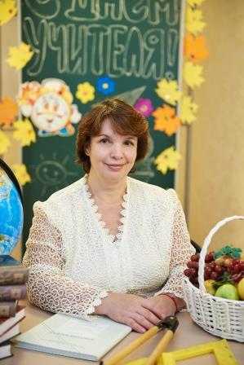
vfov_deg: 33.4
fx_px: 609
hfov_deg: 22.6
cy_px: 182
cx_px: 122
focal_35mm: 60
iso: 400
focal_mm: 60
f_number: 2.8
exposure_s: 1/200
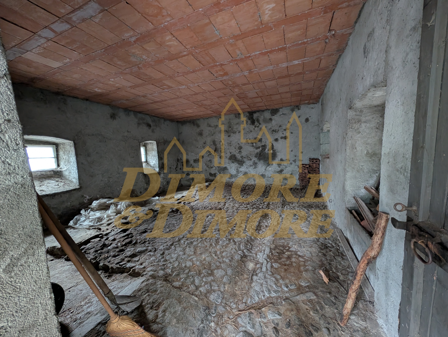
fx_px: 156
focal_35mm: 12
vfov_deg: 94.6
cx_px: 224
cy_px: 168
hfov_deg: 110.5
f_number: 1.7
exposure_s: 1/23.8
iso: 211
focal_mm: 2.02
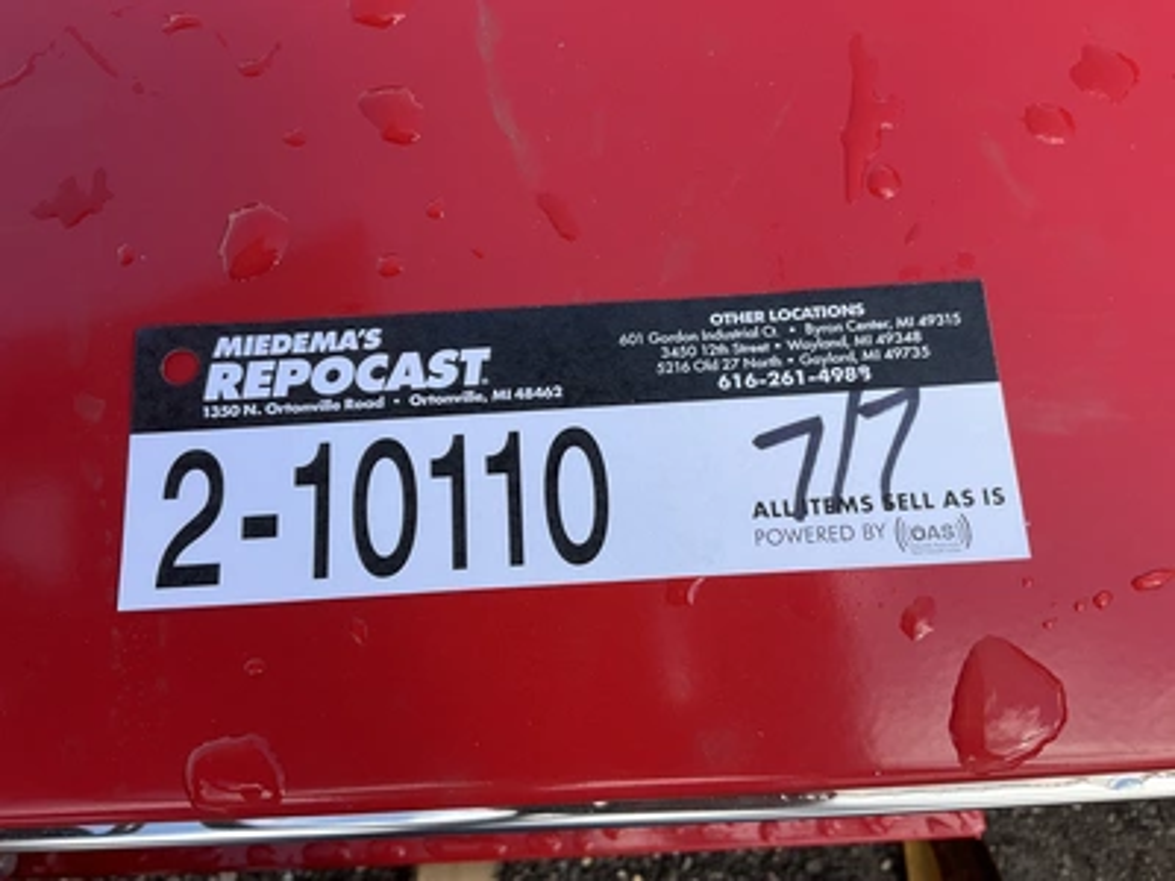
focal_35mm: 29
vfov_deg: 48.2
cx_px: 588
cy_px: 440
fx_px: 984
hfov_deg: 61.7
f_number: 1.8
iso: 25
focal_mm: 3
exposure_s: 1/759
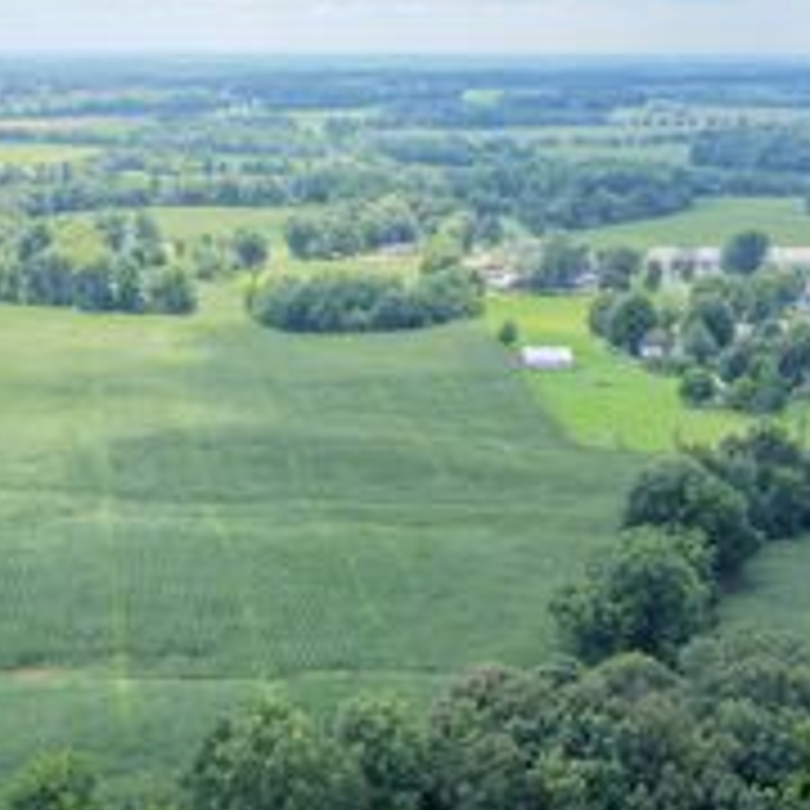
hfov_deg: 25.7
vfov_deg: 25.9
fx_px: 1747
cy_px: 551
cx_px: 189
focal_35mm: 66
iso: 400
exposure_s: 1/640
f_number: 2.8
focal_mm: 14.45
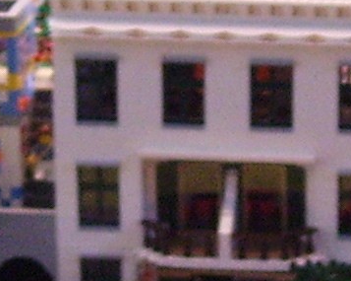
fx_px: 2356
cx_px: 252
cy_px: 147
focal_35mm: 227
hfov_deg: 8.5
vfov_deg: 6.8
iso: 160
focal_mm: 6
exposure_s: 1/8
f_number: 2.7
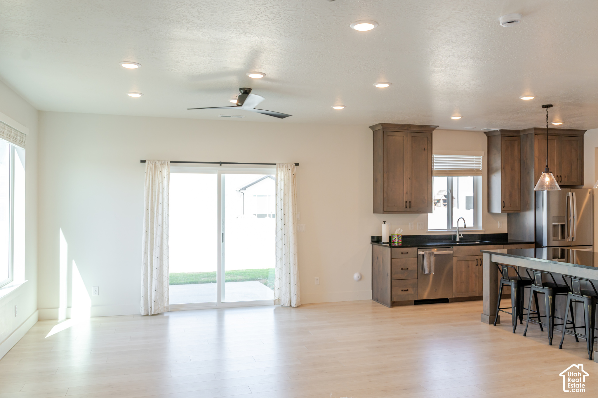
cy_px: 199
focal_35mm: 29
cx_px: 299
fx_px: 479
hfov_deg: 64.0
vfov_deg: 45.1
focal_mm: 28
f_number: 4.5
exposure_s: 1/200
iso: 400
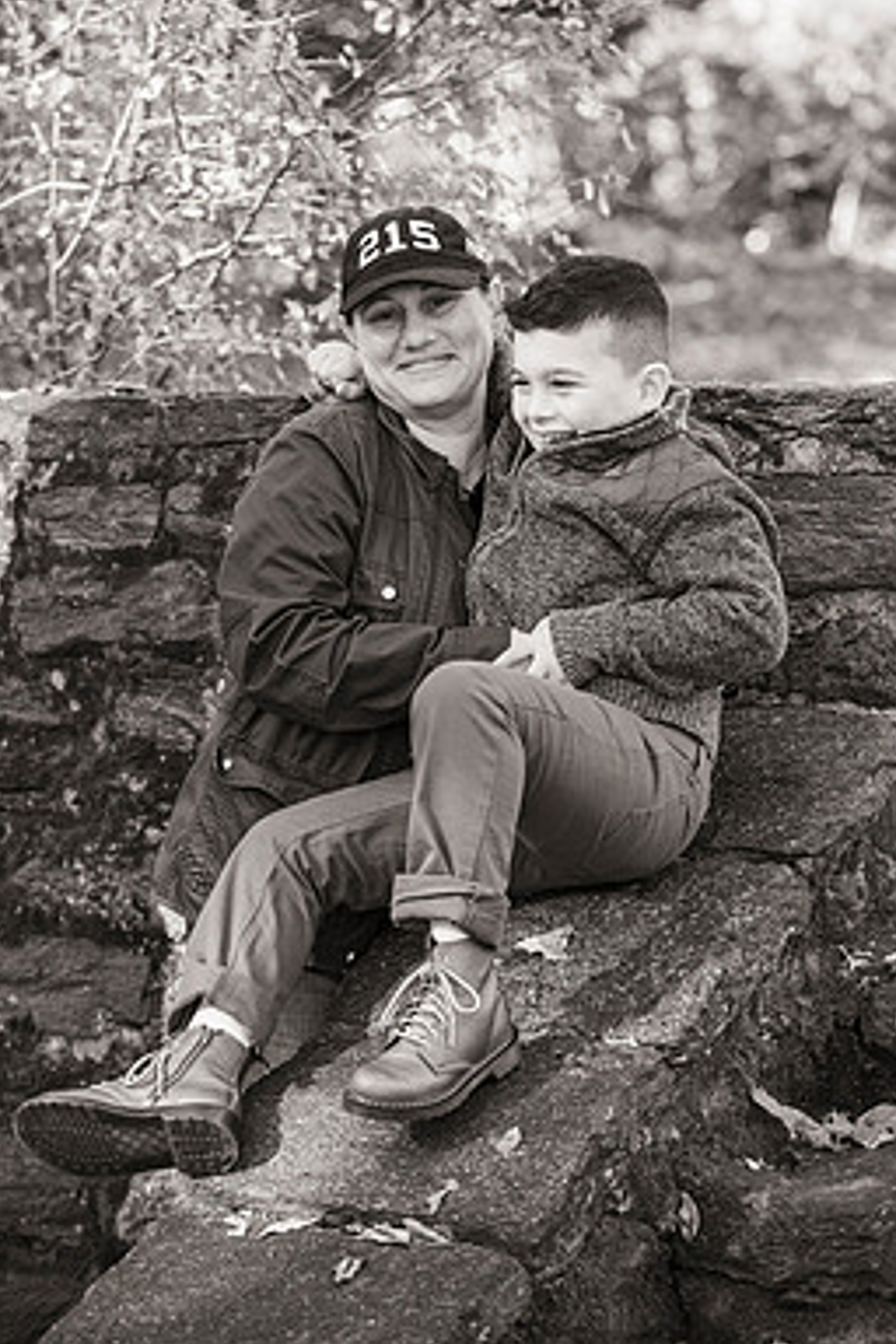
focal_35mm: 123
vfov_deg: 16.6
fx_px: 4592
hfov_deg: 11.1
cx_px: 455
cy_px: 560
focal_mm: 105
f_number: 3.5
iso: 320
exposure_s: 1/200
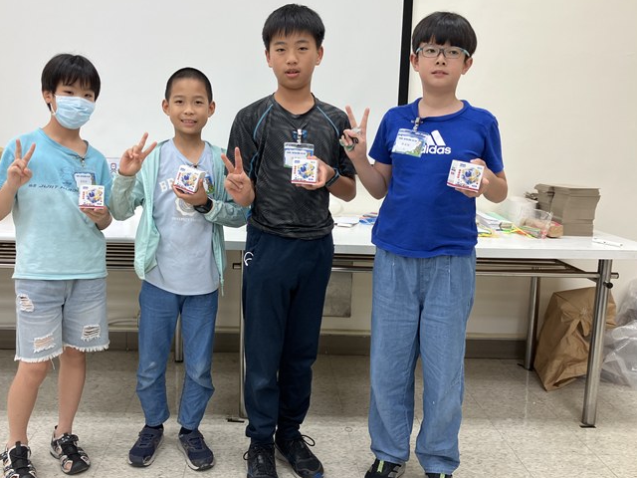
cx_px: 285
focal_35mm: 35
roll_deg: -1.0
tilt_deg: -8.3
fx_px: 644
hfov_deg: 52.5
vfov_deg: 40.7
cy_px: 222
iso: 50
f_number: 1.8
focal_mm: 3.99
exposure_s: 1/60
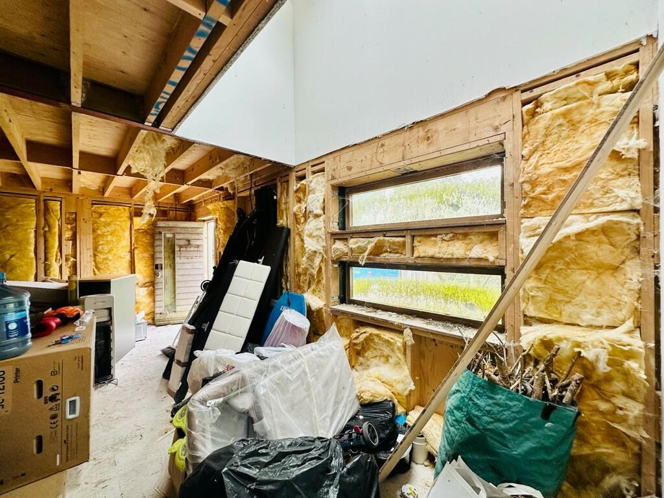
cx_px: 332
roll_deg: +0.2
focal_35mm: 14
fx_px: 269
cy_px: 249
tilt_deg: +0.3
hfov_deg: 102.1
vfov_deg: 85.7
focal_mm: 2.22
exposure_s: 1/99
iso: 100
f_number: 2.2
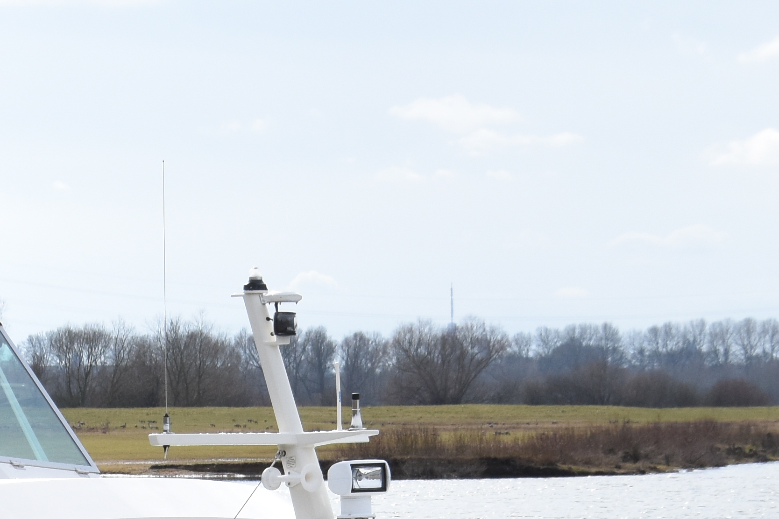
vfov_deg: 6.6
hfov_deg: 10.0
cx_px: 228
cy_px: 653
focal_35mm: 205
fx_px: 4436
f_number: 11
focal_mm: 38
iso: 400
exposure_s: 1/500
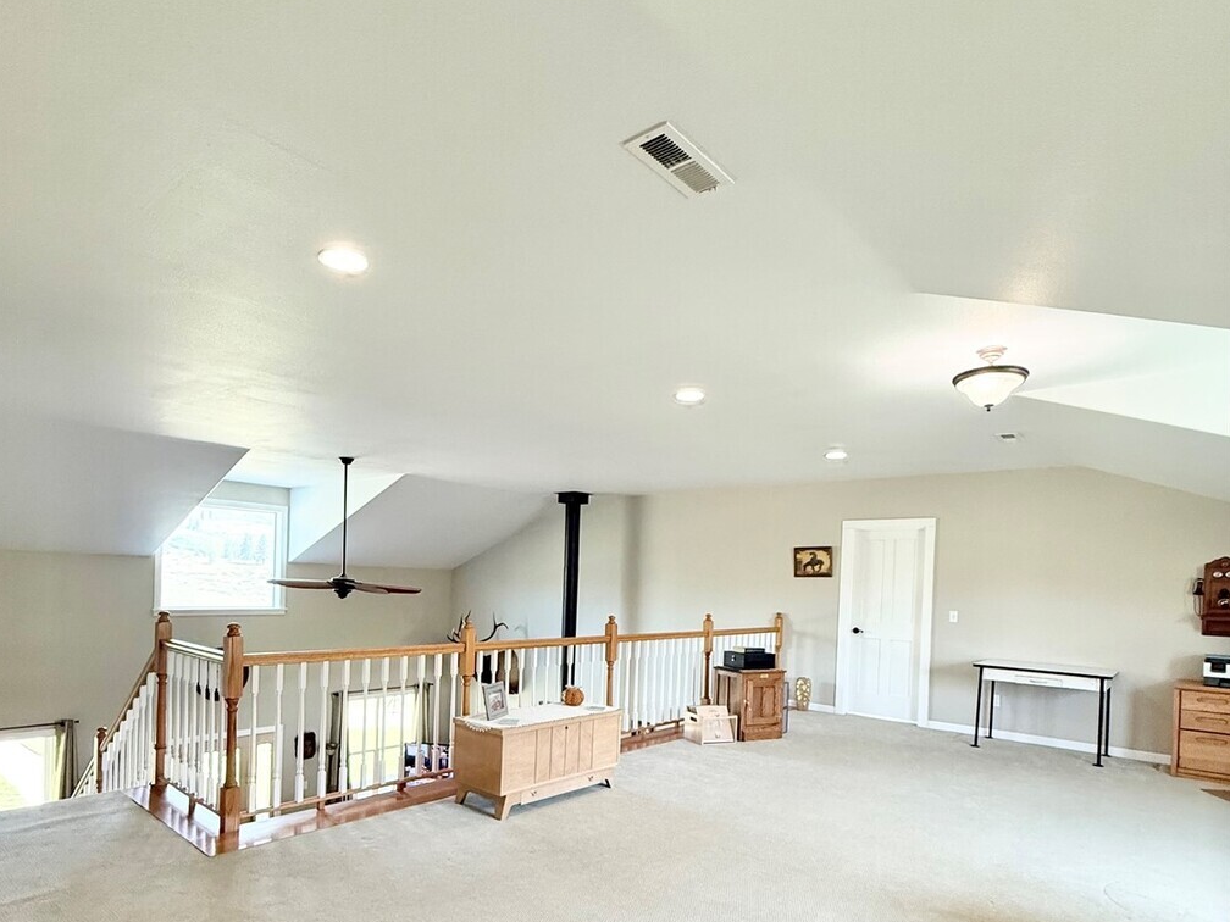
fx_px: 711
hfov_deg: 81.6
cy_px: 599
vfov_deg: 64.6
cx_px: 574
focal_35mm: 20
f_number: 2.2
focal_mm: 2.22
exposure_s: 1/120
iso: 400
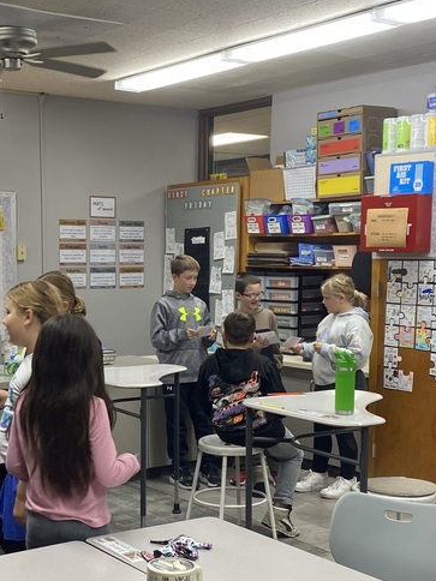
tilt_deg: -6.4
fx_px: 924
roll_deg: +0.7
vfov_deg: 34.7
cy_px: 371
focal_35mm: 55
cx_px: 124
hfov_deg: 26.3
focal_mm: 4.25
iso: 80
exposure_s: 1/60
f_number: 1.8
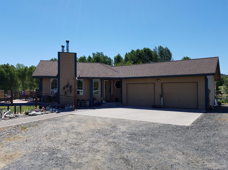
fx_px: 171
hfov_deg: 67.3
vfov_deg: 53.0
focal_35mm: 26
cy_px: 85
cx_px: 114
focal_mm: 4.2
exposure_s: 1/2880
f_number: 1.7
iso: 50
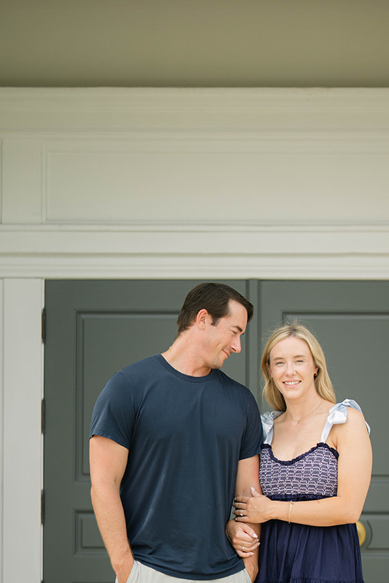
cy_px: 463
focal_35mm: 90
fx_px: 1458
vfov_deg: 22.3
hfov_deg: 15.2
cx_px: 242
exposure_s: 1/8000
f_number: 1.2
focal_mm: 50
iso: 250
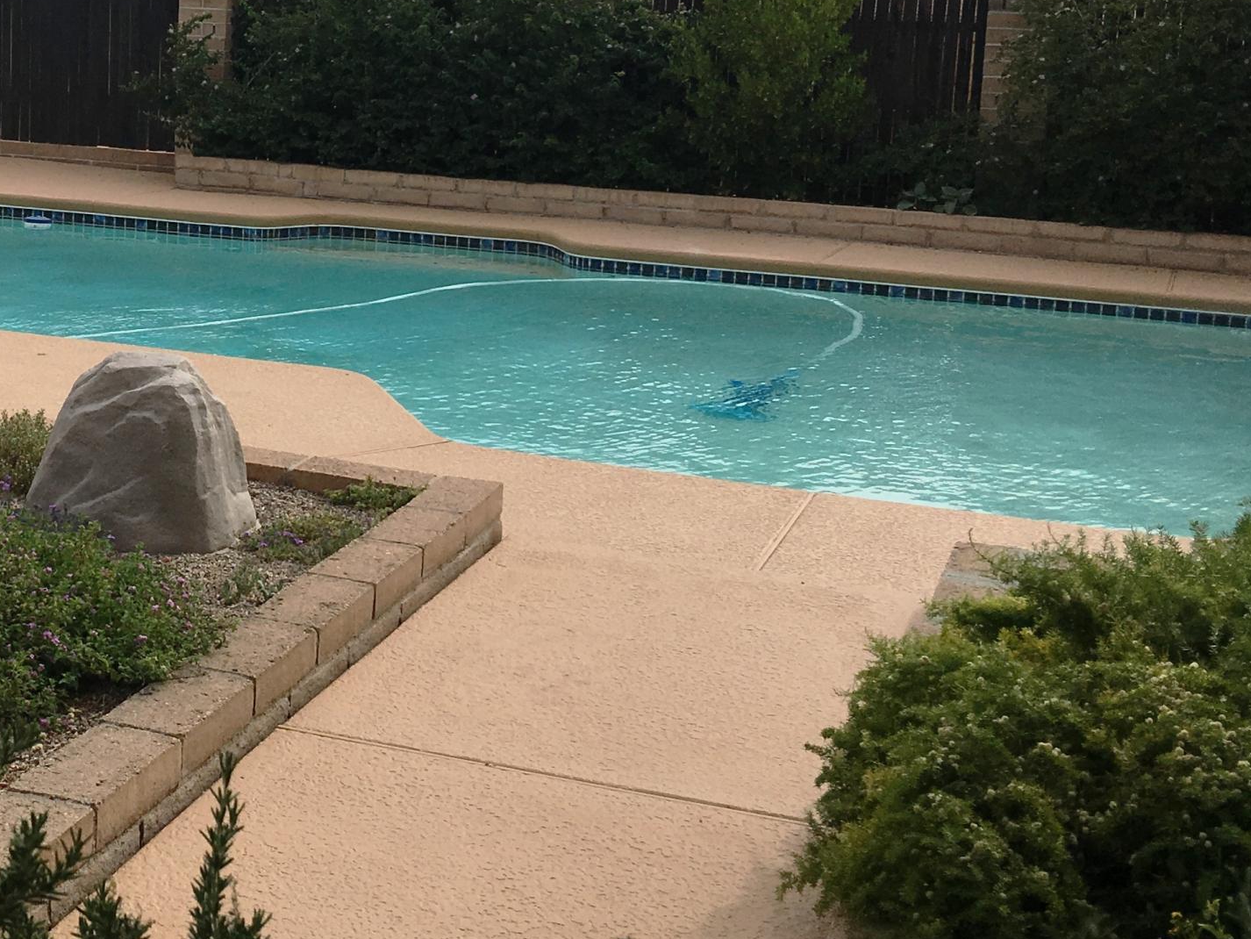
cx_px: 144
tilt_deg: -6.8
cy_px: 245
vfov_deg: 23.8
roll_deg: -2.0
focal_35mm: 61
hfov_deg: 30.4
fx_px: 2205
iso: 25
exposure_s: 1/2331
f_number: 2.2
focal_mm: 4.15
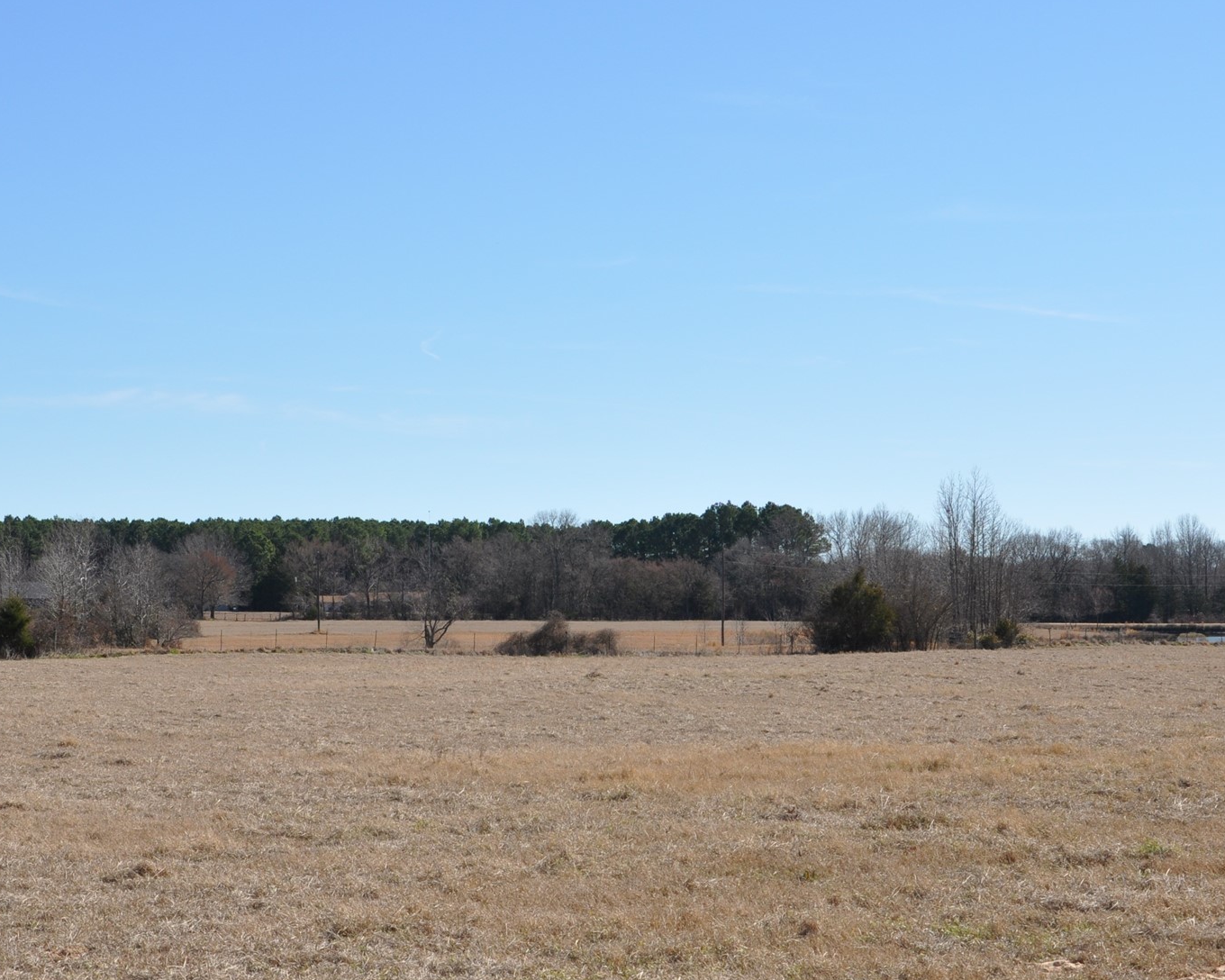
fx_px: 2610
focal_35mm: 72
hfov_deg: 26.4
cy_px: 617
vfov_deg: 21.2
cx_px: 622
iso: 200
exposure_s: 1/400
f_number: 10
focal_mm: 32
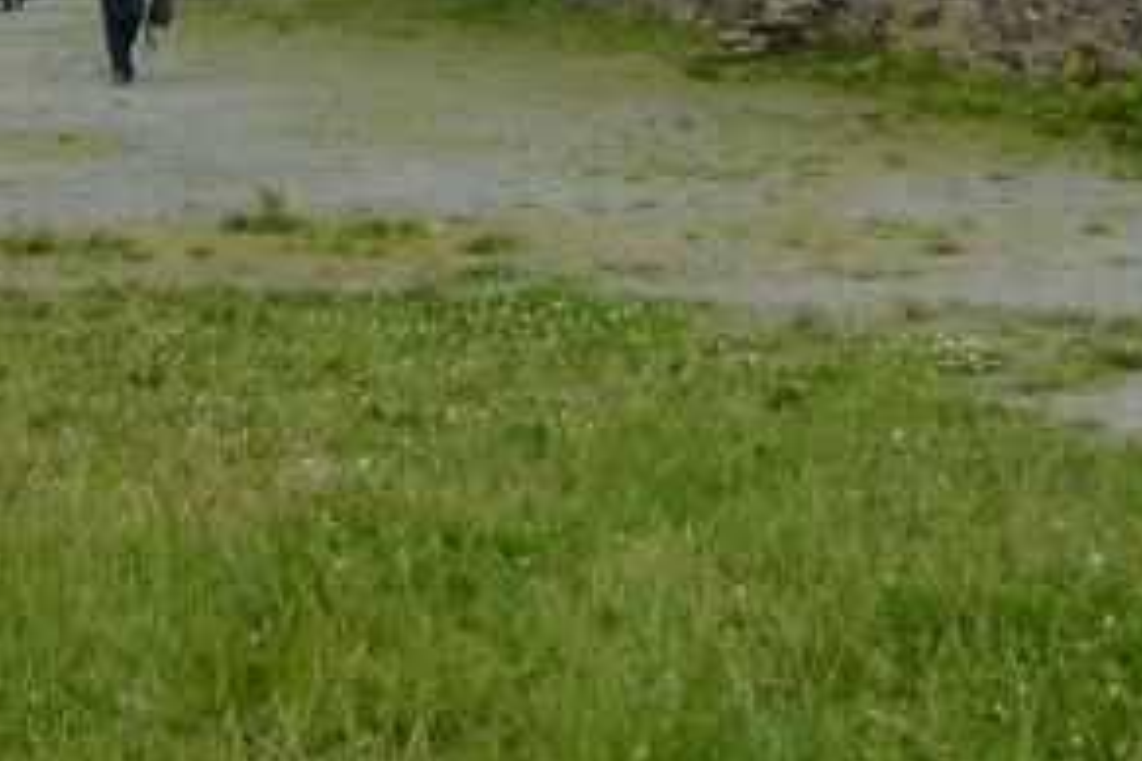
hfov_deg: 25.1
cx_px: 310
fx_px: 2538
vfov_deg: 15.6
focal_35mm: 80
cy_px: -404
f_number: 4
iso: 160
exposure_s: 1/800
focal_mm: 5.1
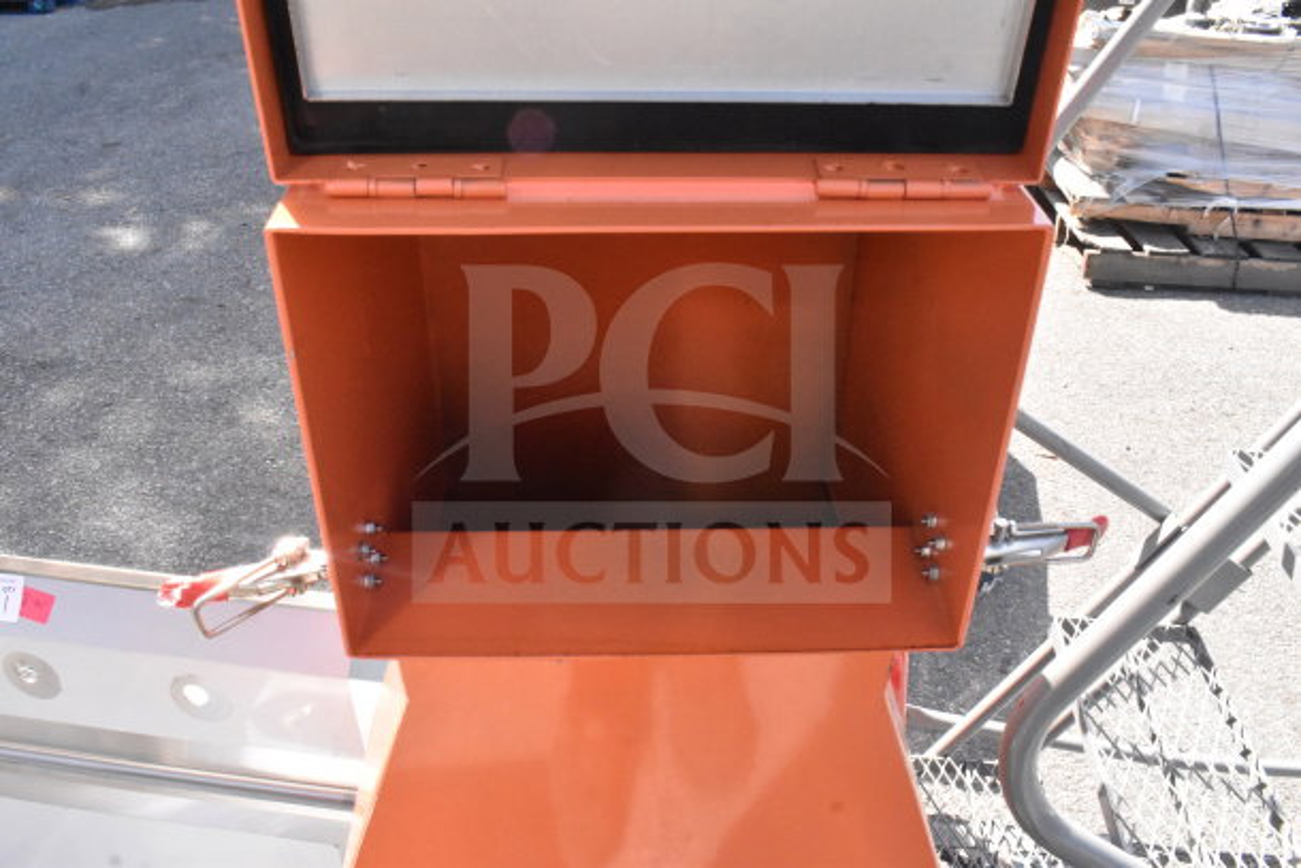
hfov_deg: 59.5
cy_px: 434
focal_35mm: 32
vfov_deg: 41.7
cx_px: 650
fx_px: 1139
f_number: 16
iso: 6400
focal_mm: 21
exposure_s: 1/1000
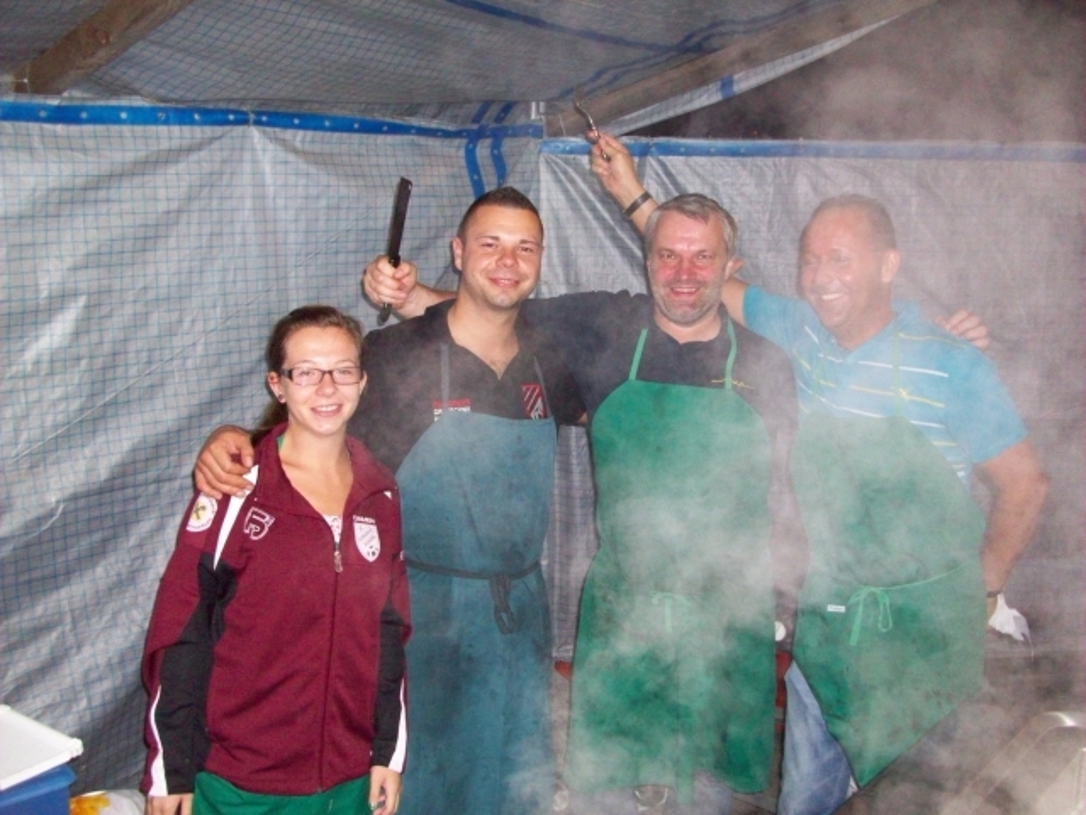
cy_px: 408
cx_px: 543
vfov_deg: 41.8
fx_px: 1067
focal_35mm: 34
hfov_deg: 54.0
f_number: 2.8
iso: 320
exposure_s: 1/60
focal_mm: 5.7
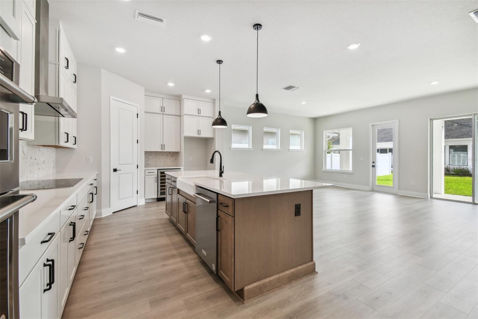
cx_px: 239
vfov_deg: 77.3
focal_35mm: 15
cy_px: 160
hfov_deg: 100.4
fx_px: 199
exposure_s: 1/13
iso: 100
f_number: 7.1
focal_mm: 10
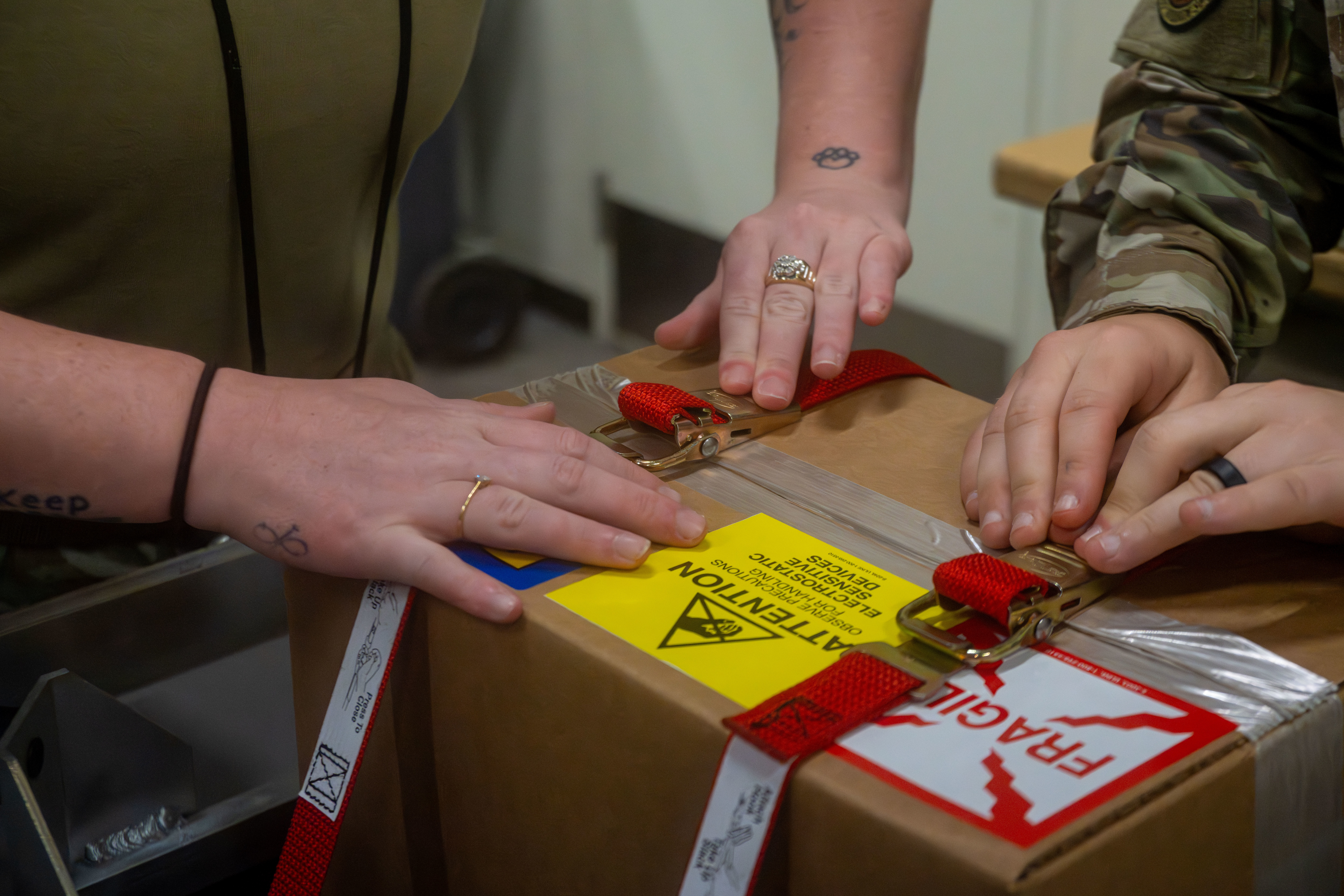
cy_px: 448
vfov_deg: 25.1
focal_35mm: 54
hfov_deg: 36.9
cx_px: 672
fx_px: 2016
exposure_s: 1/250
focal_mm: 54
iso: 4000
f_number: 5.6
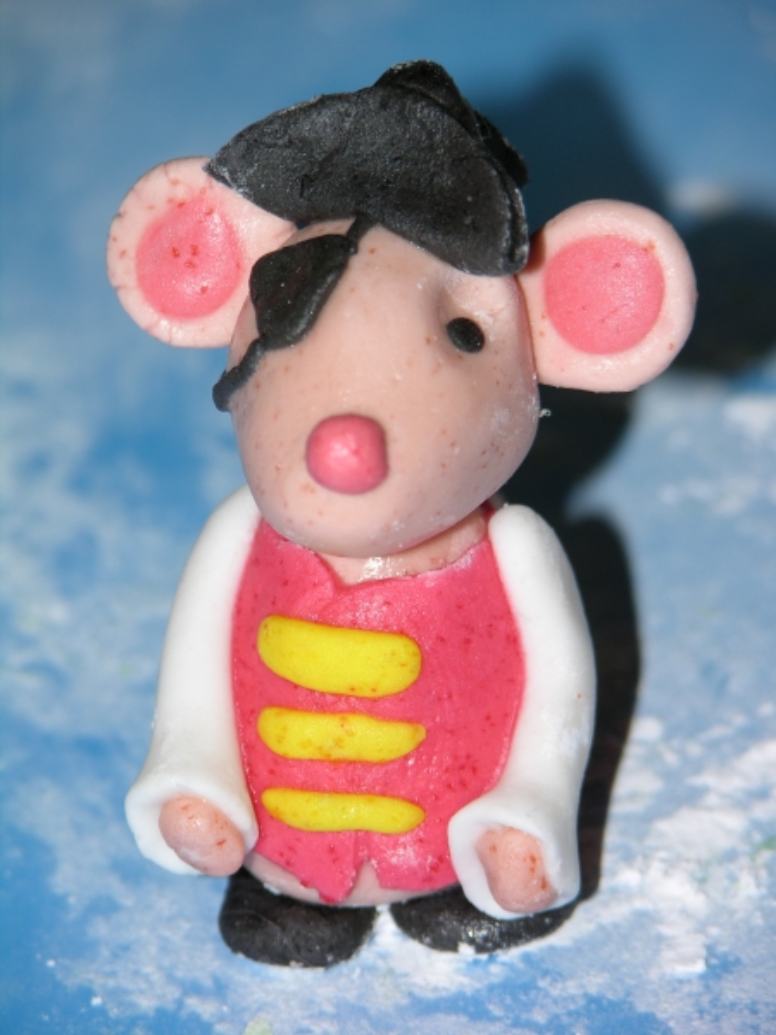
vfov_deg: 7.3
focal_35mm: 270
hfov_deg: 5.5
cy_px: 518
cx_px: 388
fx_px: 8070
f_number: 4.2
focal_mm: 67.7
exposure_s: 1/253
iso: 50
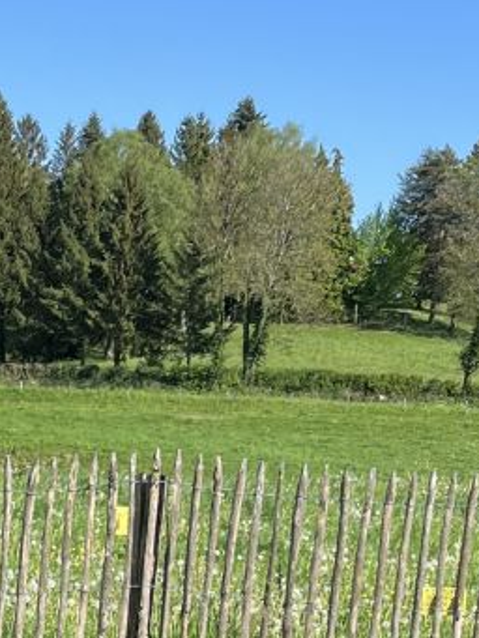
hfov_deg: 14.1
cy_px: 850
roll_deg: -1.7
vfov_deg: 17.6
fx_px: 1918
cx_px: 58
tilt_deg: -15.0
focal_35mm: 104
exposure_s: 1/1890
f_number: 1.6
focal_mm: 5.1
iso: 50
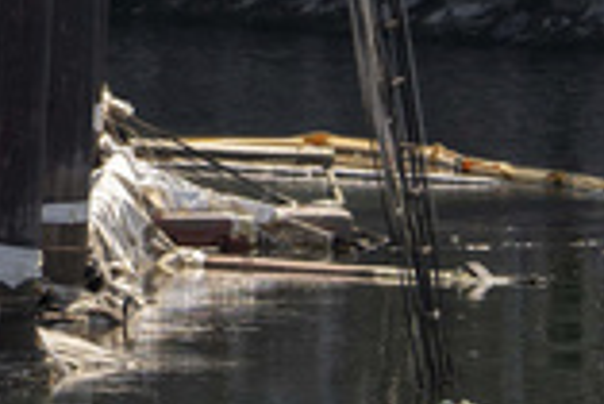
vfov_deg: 1.9
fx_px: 12024
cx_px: -346
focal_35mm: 716
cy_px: -643
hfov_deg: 2.9
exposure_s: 1/2500
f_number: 2.8
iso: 160
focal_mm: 110
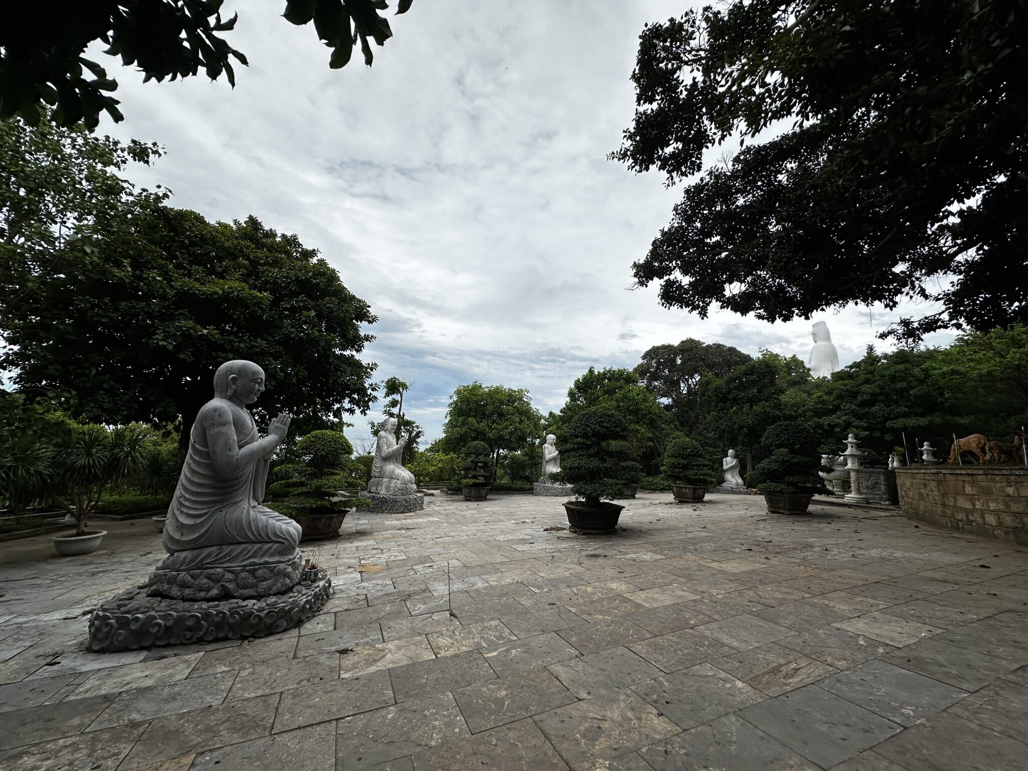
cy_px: 386
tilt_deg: +8.4
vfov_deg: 85.7
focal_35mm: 14
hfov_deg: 102.1
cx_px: 514
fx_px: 416
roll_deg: -3.1
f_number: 2.2
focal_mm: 2.22
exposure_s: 1/3731
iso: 50
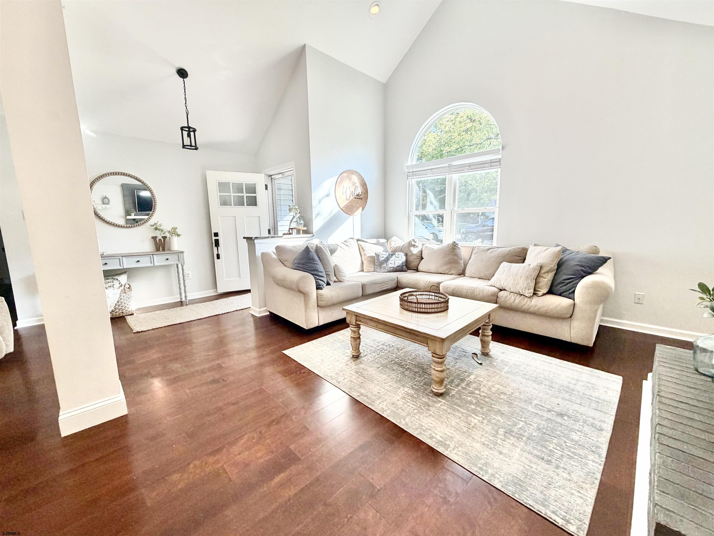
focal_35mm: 14
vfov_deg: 85.7
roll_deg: +0.4
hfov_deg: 102.1
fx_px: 289
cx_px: 357
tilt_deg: -9.2
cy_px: 268
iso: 125
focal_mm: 2.22
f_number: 2.2
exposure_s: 1/111
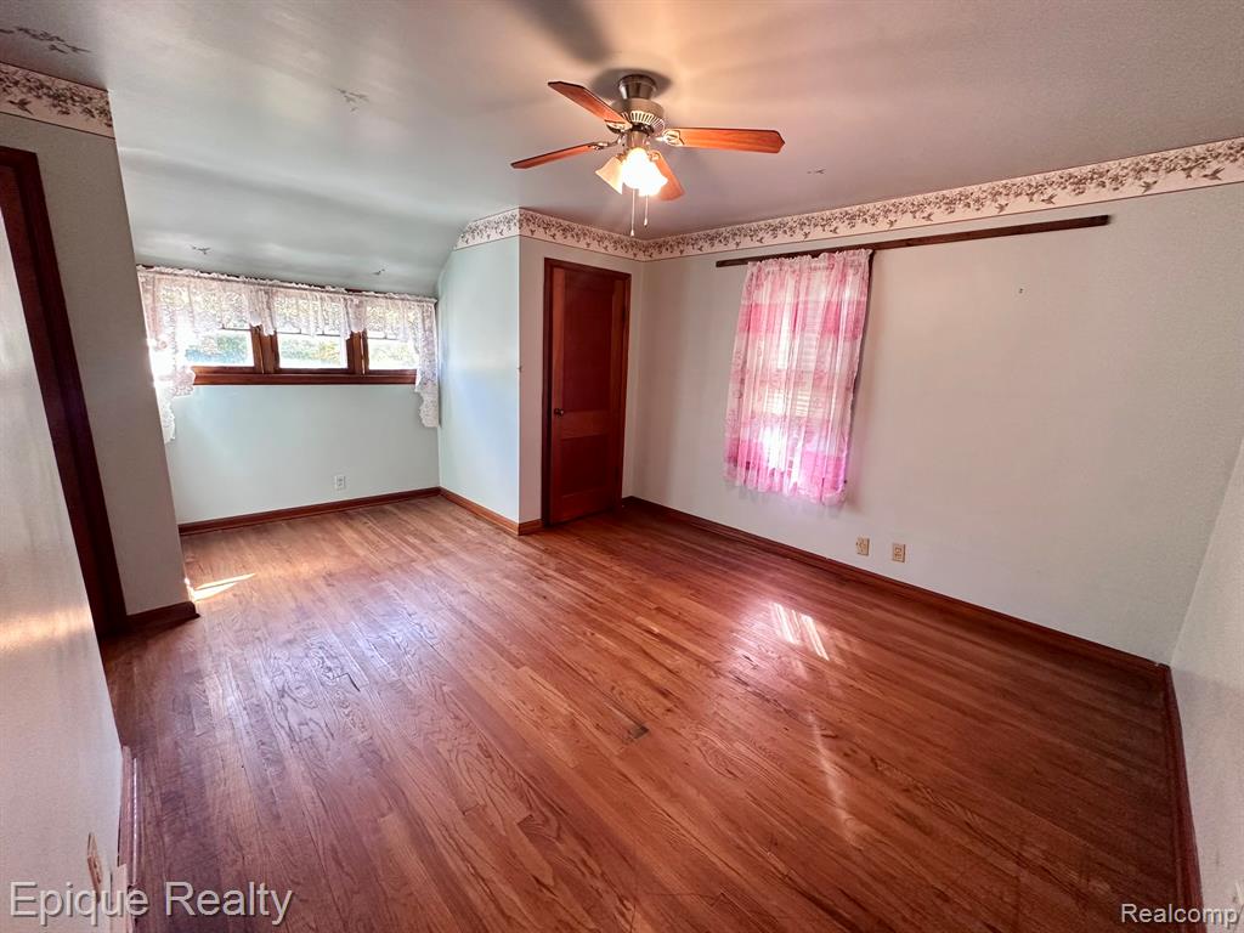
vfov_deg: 85.7
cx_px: 622
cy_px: 466
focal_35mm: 14
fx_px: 503
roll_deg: -2.9
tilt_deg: -11.9
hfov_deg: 102.1
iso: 250
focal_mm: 2.22
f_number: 2.2
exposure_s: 1/120
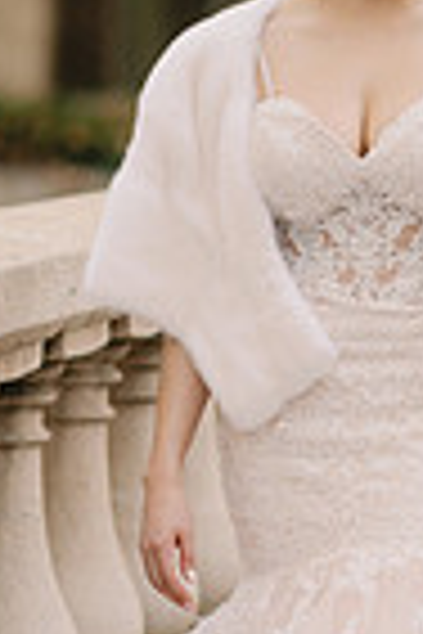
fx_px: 4776
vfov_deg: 7.6
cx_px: 605
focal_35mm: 271
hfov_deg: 5.0
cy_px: 265
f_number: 2.2
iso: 320
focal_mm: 85
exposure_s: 1/500
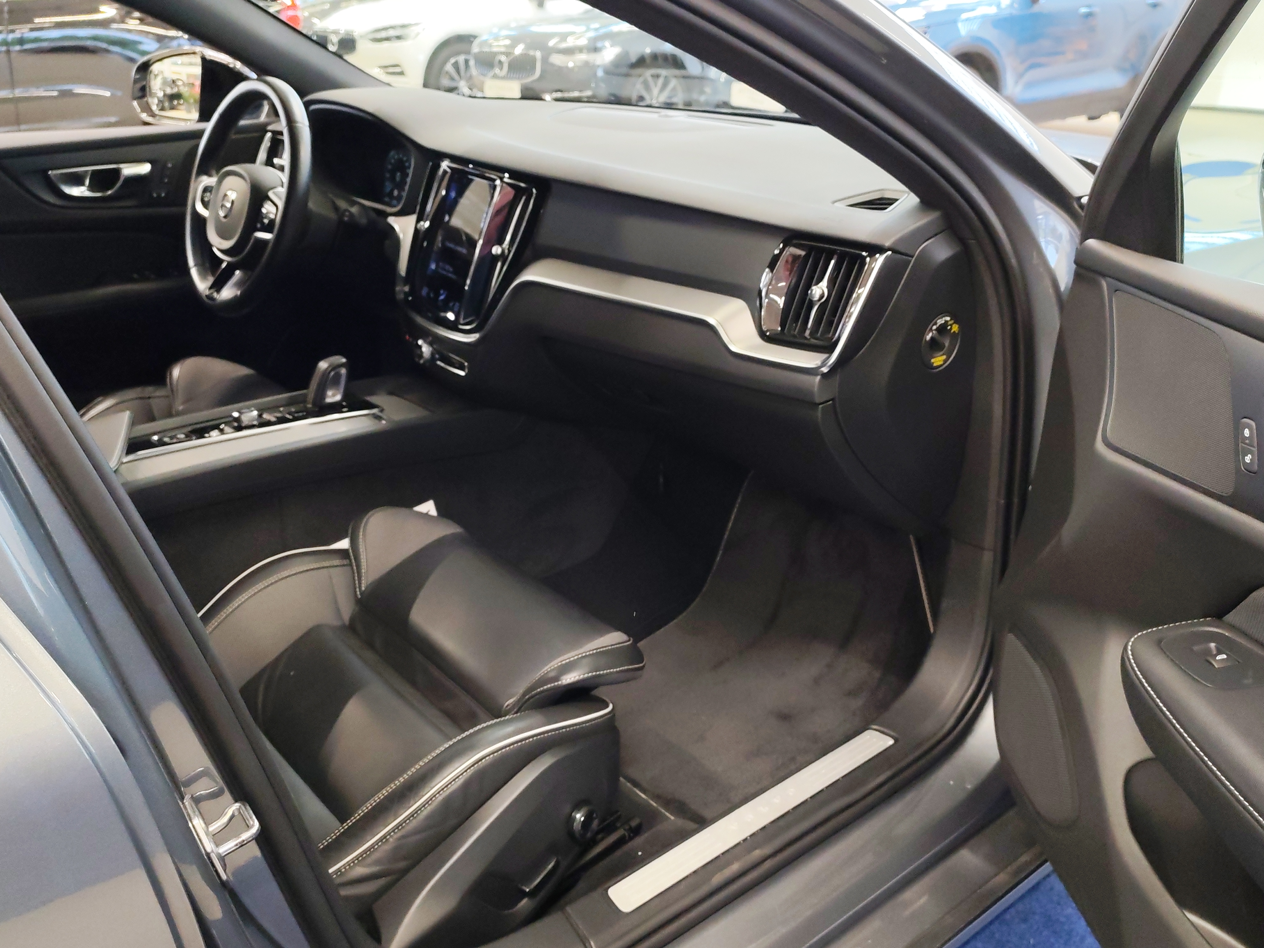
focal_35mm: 32
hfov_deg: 56.8
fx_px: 1168
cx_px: 632
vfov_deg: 44.2
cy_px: 474
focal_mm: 6.12
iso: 1250
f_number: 1.9
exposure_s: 1/100
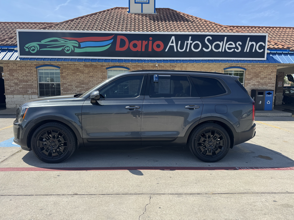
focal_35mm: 24
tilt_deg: -7.2
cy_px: 110
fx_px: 204
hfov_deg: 71.6
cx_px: 147
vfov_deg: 56.8
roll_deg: +0.1
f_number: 1.78
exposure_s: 1/2833
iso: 80
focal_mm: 6.76
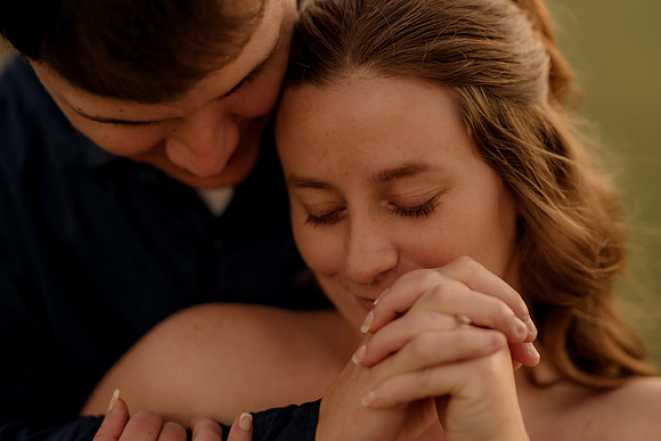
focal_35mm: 85
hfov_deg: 23.9
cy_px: 220
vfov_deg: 16.1
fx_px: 1561
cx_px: 330
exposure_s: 1/80
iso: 100
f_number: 1.8
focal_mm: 85
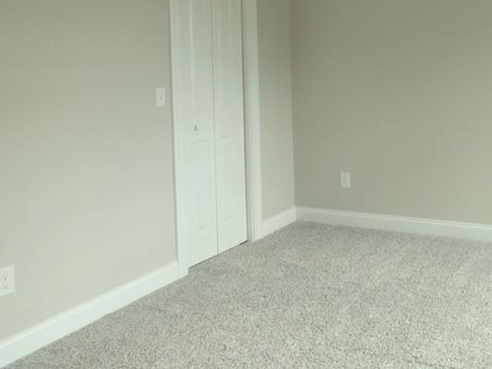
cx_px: 441
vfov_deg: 36.5
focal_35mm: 38
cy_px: 78
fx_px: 540
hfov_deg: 44.6
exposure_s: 1/80
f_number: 2.8
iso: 100
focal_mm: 3.58
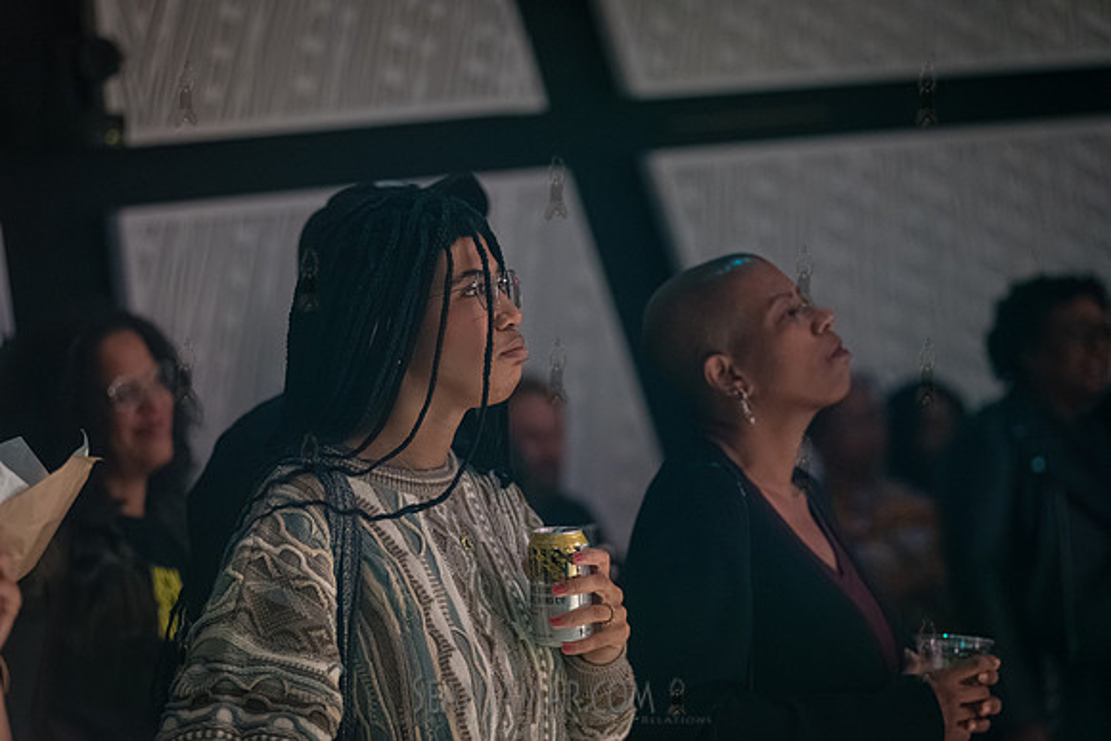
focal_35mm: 112
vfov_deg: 12.2
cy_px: 370
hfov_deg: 18.3
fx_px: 3457
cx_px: 556
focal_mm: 112
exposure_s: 1/160
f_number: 2.8
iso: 8000
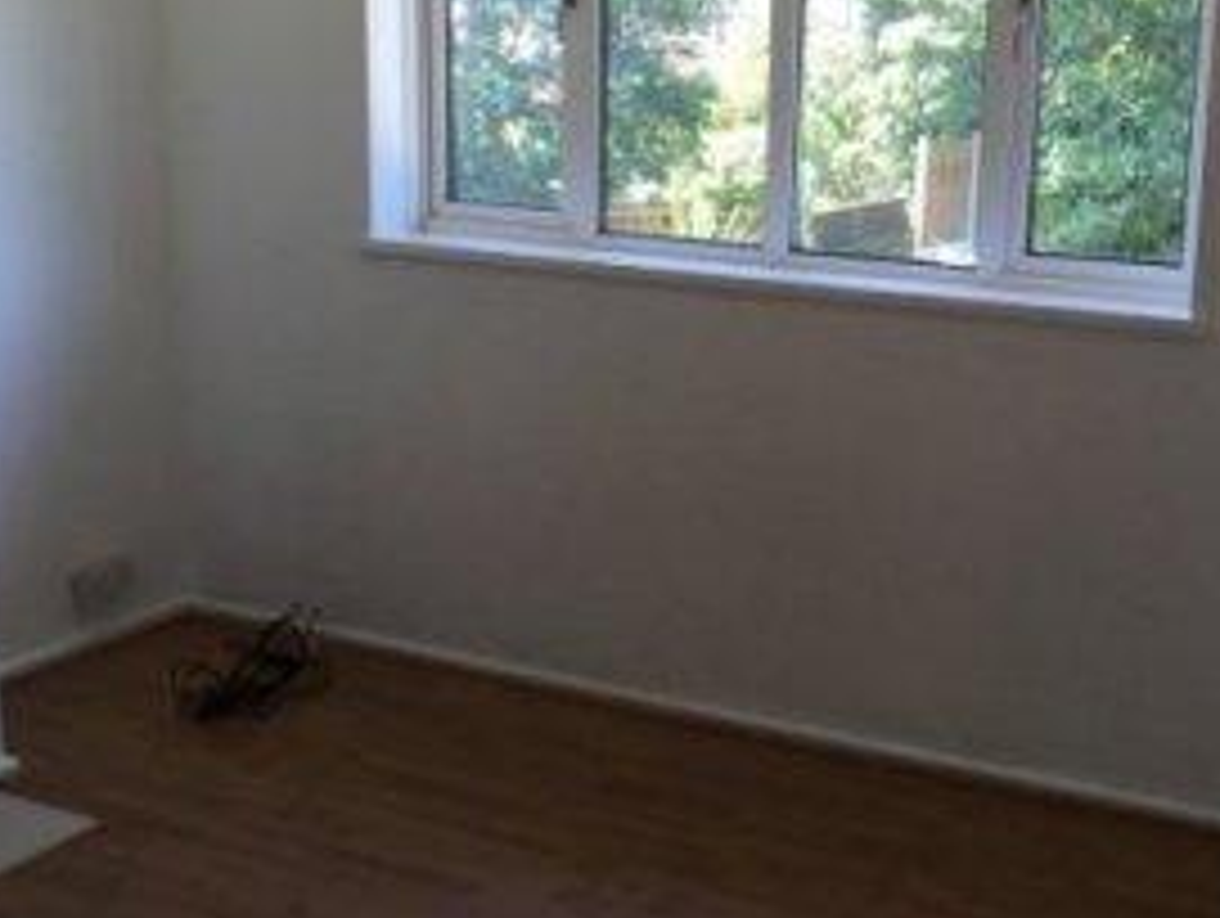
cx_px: 851
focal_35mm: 49
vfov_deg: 29.7
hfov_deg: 38.2
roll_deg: -2.3
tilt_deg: -12.5
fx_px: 1729
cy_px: 400
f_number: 2.2
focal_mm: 4.15
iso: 32
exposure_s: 1/50
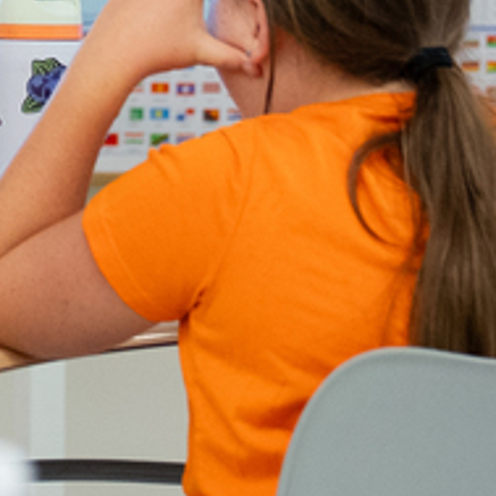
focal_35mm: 216
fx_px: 3502
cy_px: -202
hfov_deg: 8.0
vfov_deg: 8.0
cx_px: -94
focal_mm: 47
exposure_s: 1/125
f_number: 2.8
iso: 2500
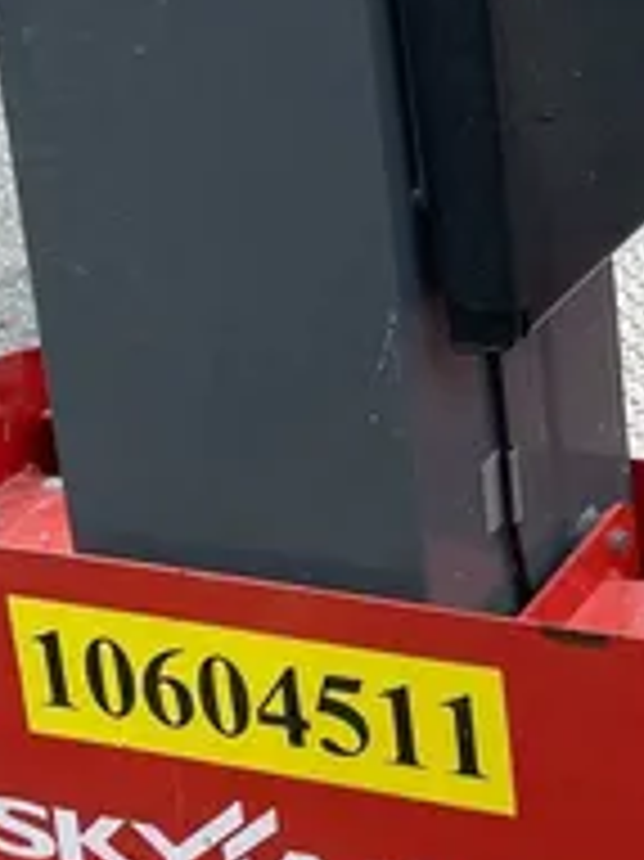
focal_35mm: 100
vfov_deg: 19.2
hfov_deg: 14.4
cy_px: 20
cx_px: 703
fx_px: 2483
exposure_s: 1/1276
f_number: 1.6
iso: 50
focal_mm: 4.2
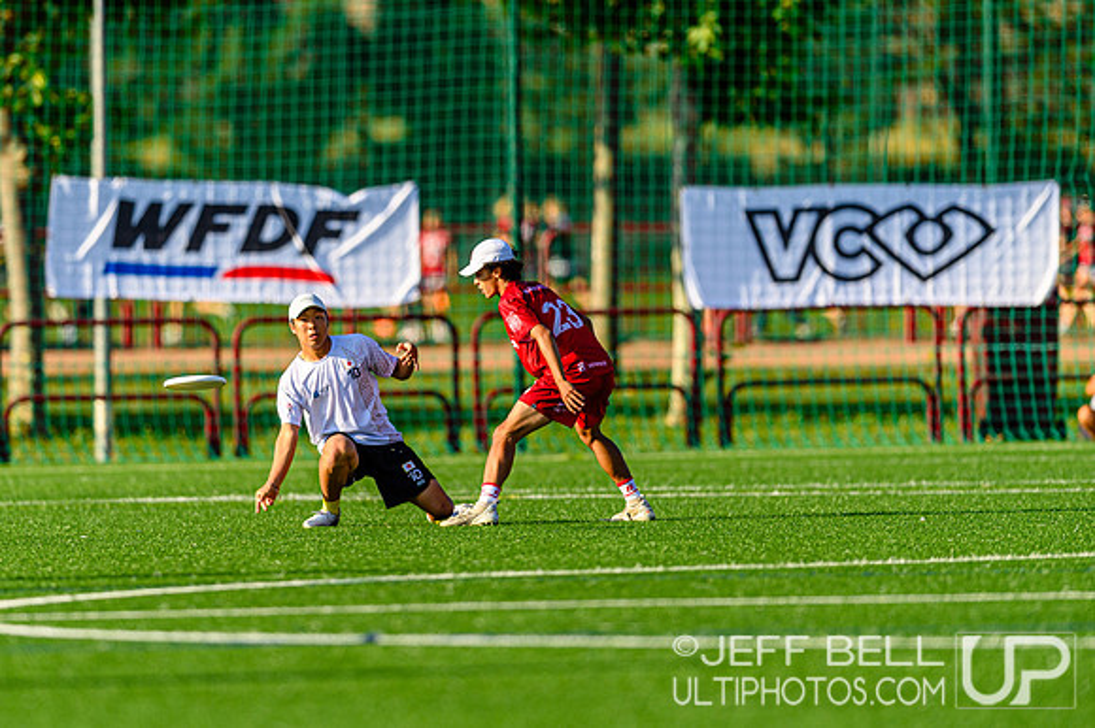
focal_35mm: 530
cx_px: 383
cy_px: 342
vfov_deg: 2.6
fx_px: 16099
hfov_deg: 3.9
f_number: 3.2
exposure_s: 1/1600
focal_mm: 400
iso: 100
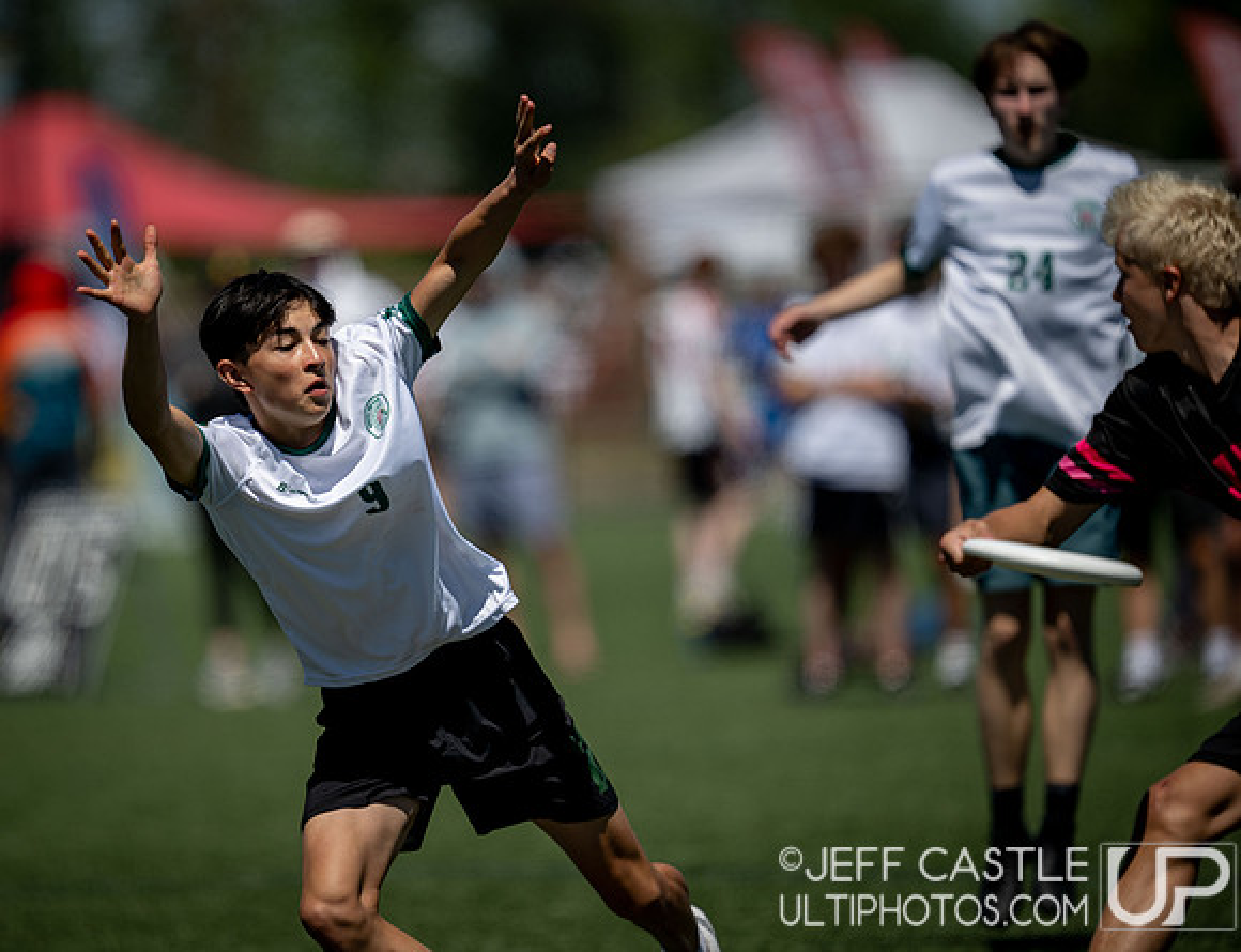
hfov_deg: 4.4
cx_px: 511
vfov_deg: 3.4
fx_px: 16229
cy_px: 466
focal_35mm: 449
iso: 64
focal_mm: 400
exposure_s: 1/4000
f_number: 2.8
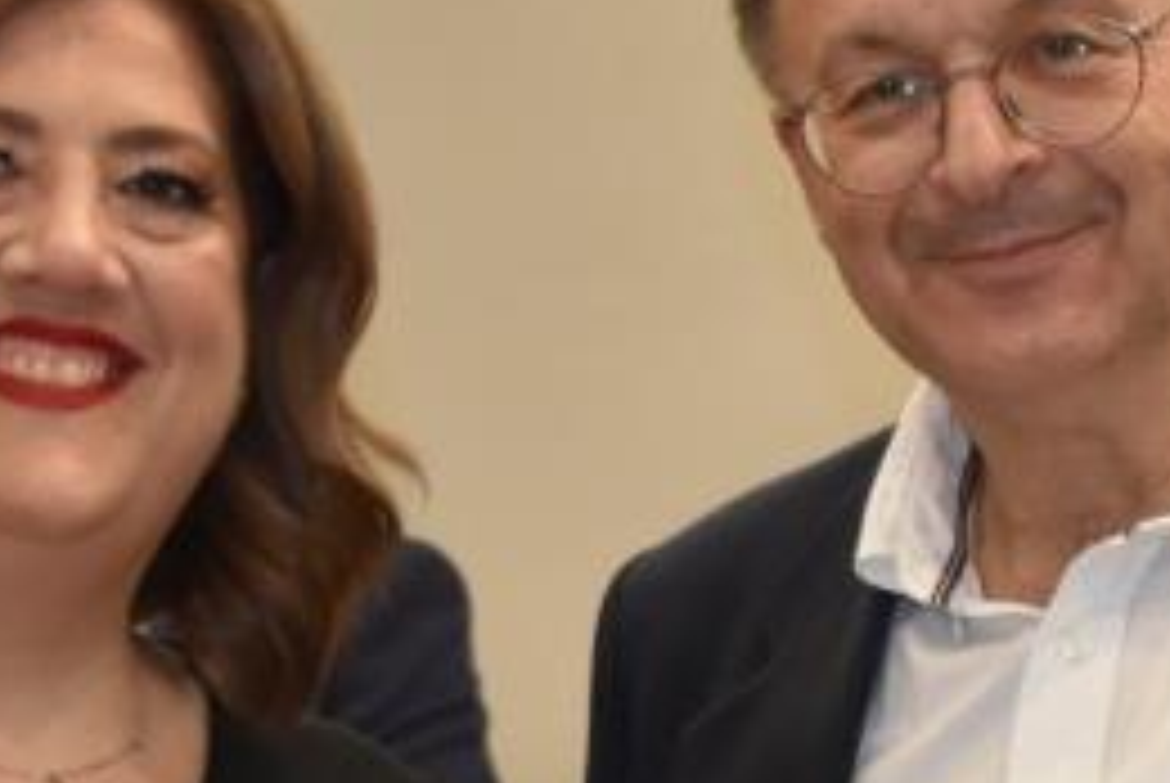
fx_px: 5953
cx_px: 1094
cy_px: 1006
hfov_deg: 11.1
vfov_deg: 7.4
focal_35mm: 183
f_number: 4.2
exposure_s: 1/125
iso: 1000
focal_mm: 31
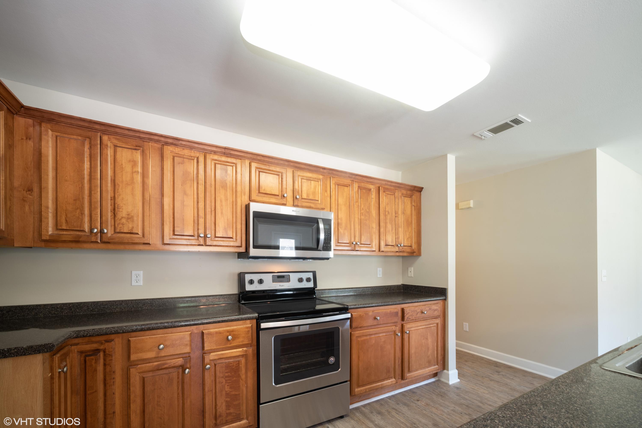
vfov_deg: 81.2
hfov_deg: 104.2
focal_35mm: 14
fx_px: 250
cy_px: 214
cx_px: 321
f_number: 8
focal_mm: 14
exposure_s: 2.5
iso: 100
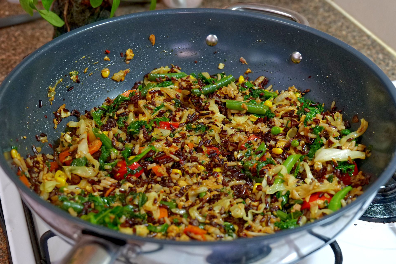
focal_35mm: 60
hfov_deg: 33.4
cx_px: 198
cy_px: 132
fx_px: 660
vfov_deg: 22.6
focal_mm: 60
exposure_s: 1/60
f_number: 7.1
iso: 5000
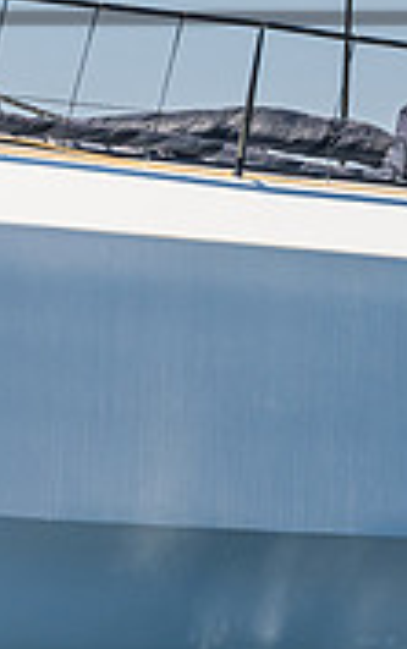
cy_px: -76
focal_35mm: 553
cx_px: -594
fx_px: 9790
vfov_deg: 3.8
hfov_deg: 2.4
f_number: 8
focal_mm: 125
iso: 400
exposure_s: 1/1600
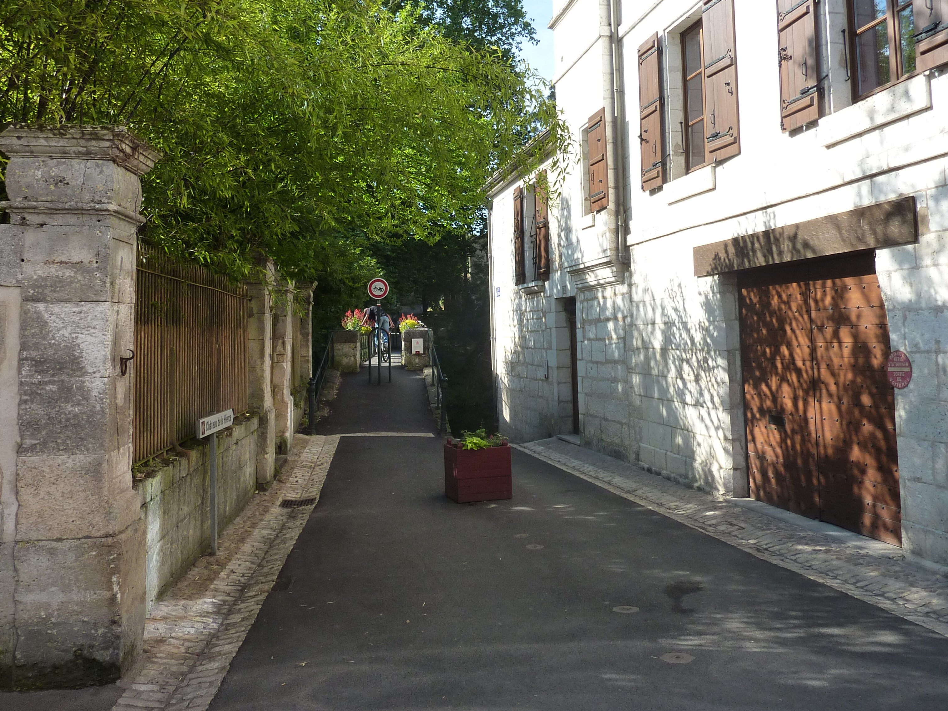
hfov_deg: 59.9
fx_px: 822
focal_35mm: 30
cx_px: 492
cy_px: 296
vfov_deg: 46.6
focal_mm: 4.1
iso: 125
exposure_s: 1/320
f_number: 4
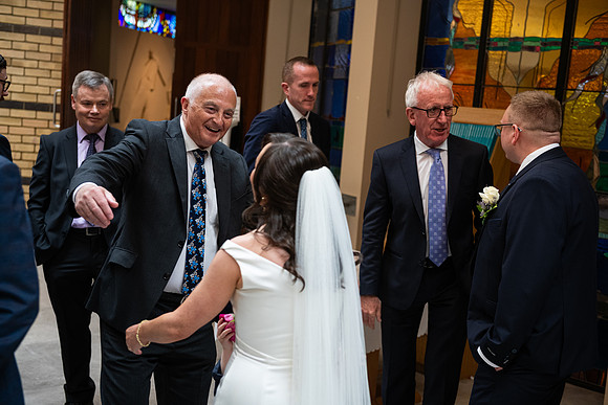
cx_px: 304
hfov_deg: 39.6
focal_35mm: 50
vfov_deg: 27.0
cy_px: 202
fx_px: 845
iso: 800
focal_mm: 50
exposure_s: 1/160
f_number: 3.5
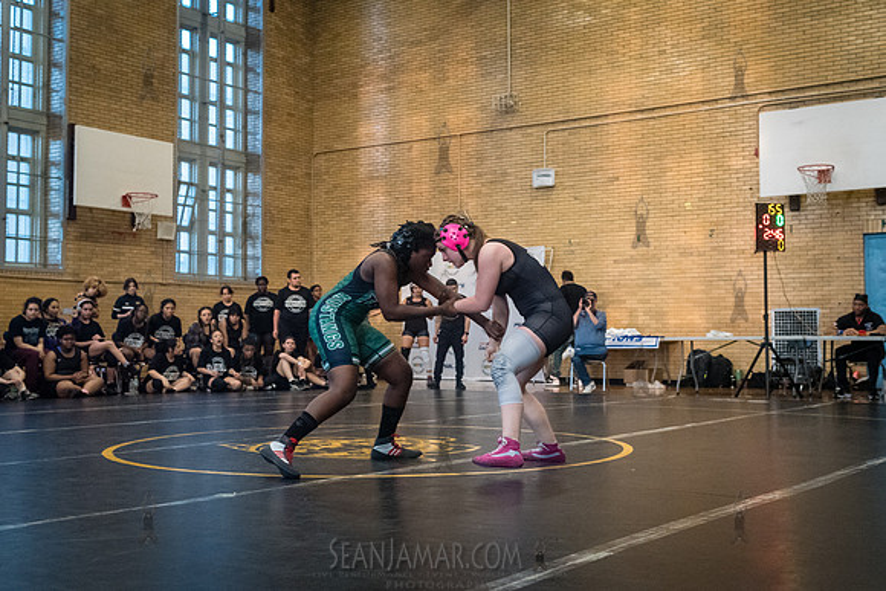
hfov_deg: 45.6
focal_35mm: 43
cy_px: 287
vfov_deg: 31.3
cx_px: 467
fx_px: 1053
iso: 5000
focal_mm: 35
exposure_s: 1/400
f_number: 4
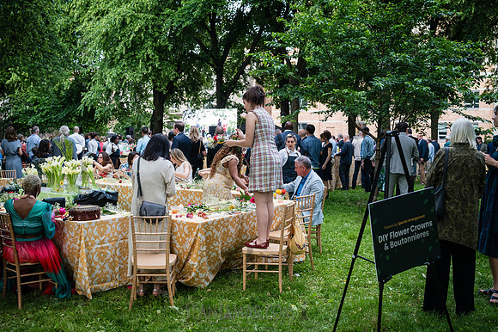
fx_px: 567
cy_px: 166
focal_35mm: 41
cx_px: 249
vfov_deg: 32.6
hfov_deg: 47.4
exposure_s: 1/320
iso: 2500
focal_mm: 41
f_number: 4
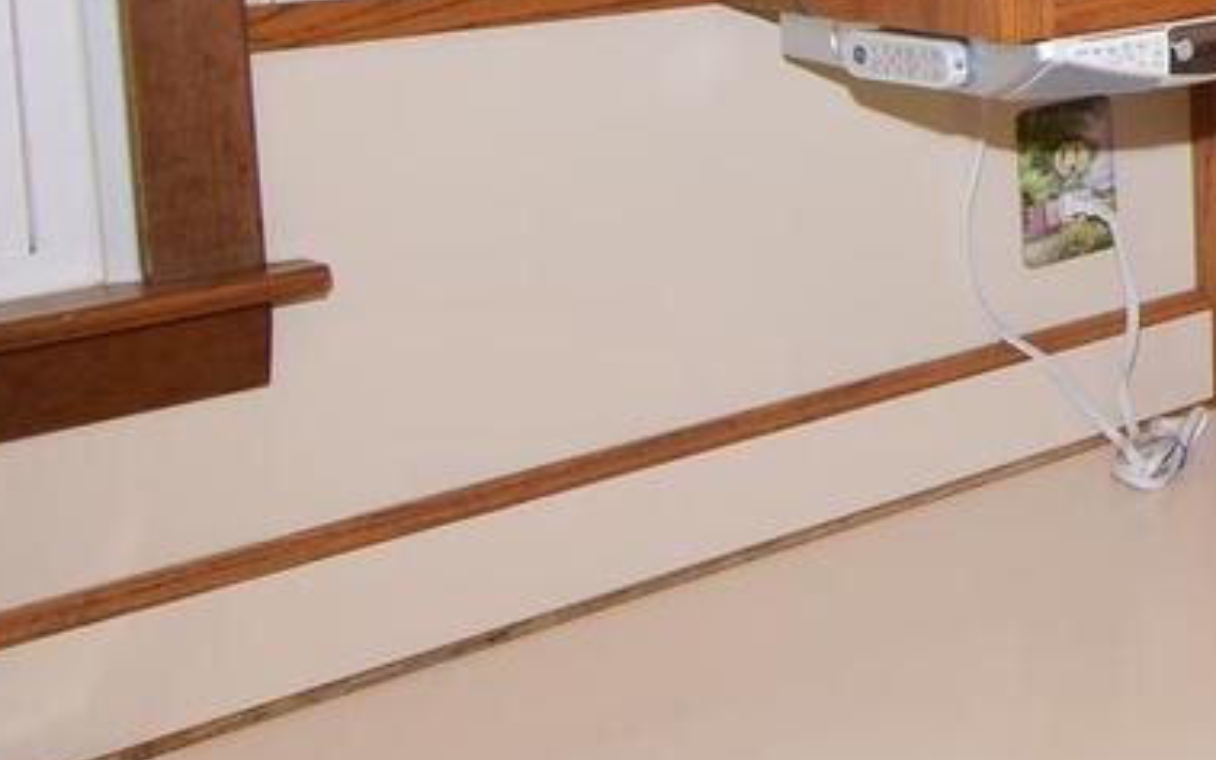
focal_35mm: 64
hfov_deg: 23.9
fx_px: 2119
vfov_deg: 19.7
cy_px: -19
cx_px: 1906
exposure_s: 1/60
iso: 800
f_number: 7.1
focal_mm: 11
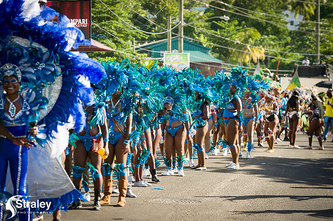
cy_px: 110
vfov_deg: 12.4
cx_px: 166
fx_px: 1017
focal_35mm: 110
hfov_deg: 18.6
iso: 100
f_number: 6.3
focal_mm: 110
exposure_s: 1/200
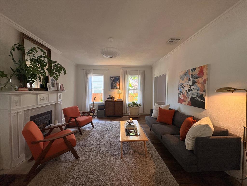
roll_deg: +0.0
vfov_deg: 85.7
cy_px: 93
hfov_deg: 102.1
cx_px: 124
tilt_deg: -1.9
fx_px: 100
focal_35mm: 14
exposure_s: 1/120
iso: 250
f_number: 2.2
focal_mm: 2.22
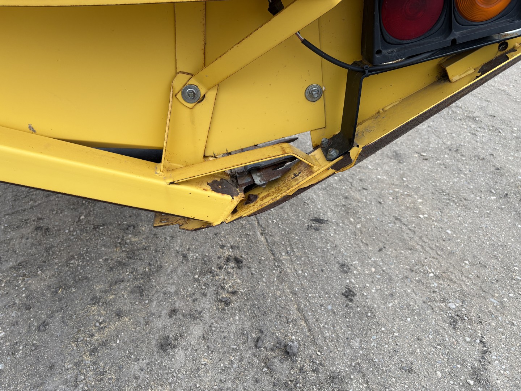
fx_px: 391
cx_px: 260
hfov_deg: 67.3
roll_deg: -4.8
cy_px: 196
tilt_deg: -35.0
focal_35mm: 26
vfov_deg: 53.1
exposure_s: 1/492
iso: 50
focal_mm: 5.96
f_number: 1.6
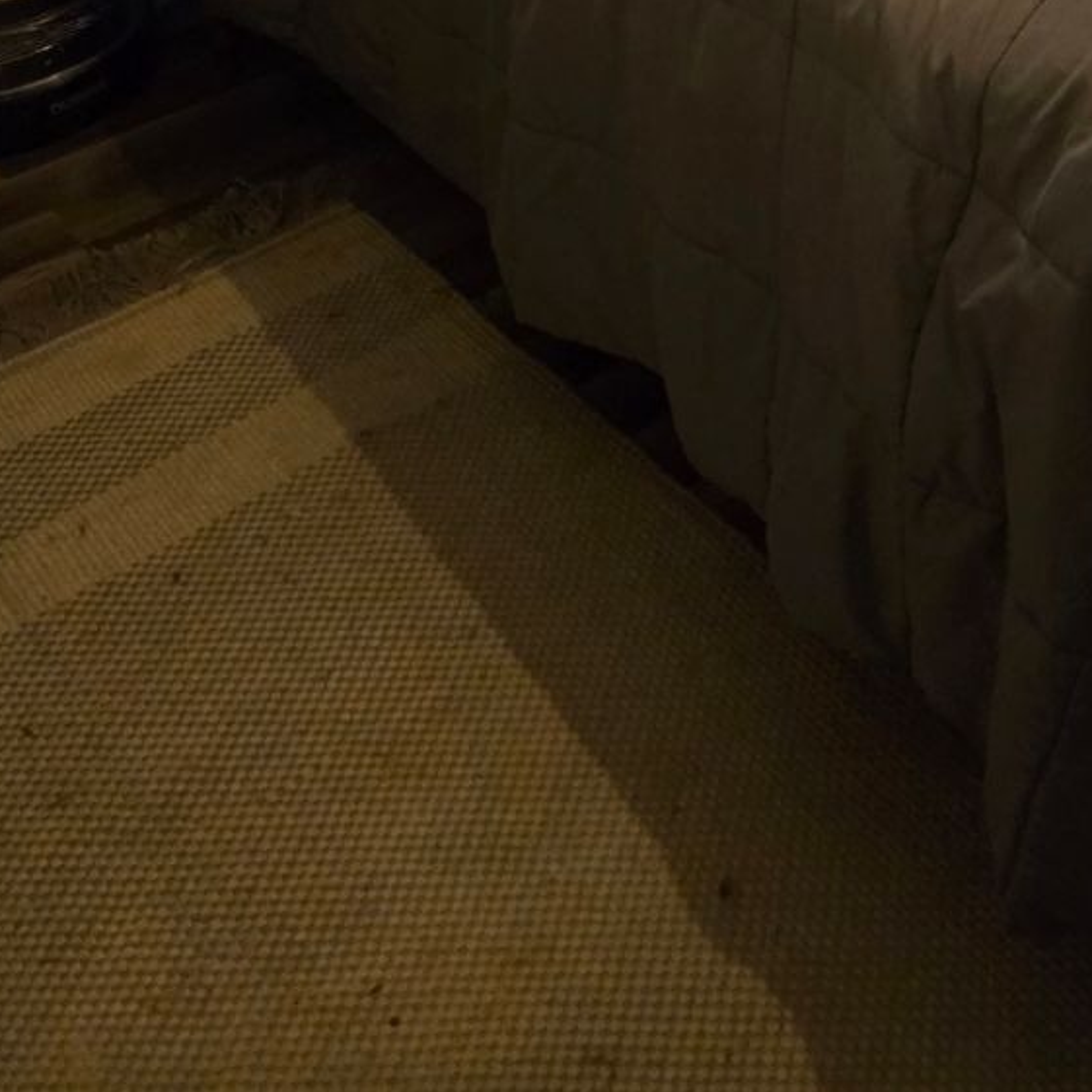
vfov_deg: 24.7
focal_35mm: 58
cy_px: -413
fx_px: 2070
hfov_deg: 29.1
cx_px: 812
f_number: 1.8
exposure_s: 1/40
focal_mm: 5.4
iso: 1600
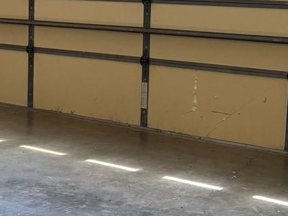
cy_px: 91
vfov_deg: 15.2
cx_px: -90
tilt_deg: -10.6
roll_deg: +1.0
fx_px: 807
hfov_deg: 18.7
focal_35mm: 97
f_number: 1.6
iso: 160
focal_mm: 5.96
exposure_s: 1/120
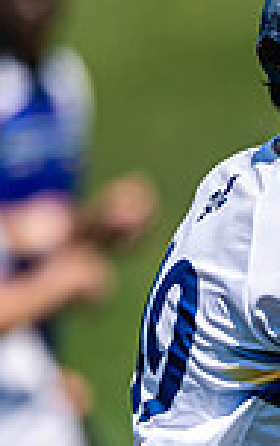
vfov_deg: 1.3
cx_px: 539
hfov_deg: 0.8
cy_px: 294
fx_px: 19005
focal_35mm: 1564
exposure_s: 1/2500
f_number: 2.8
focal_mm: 400
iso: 100
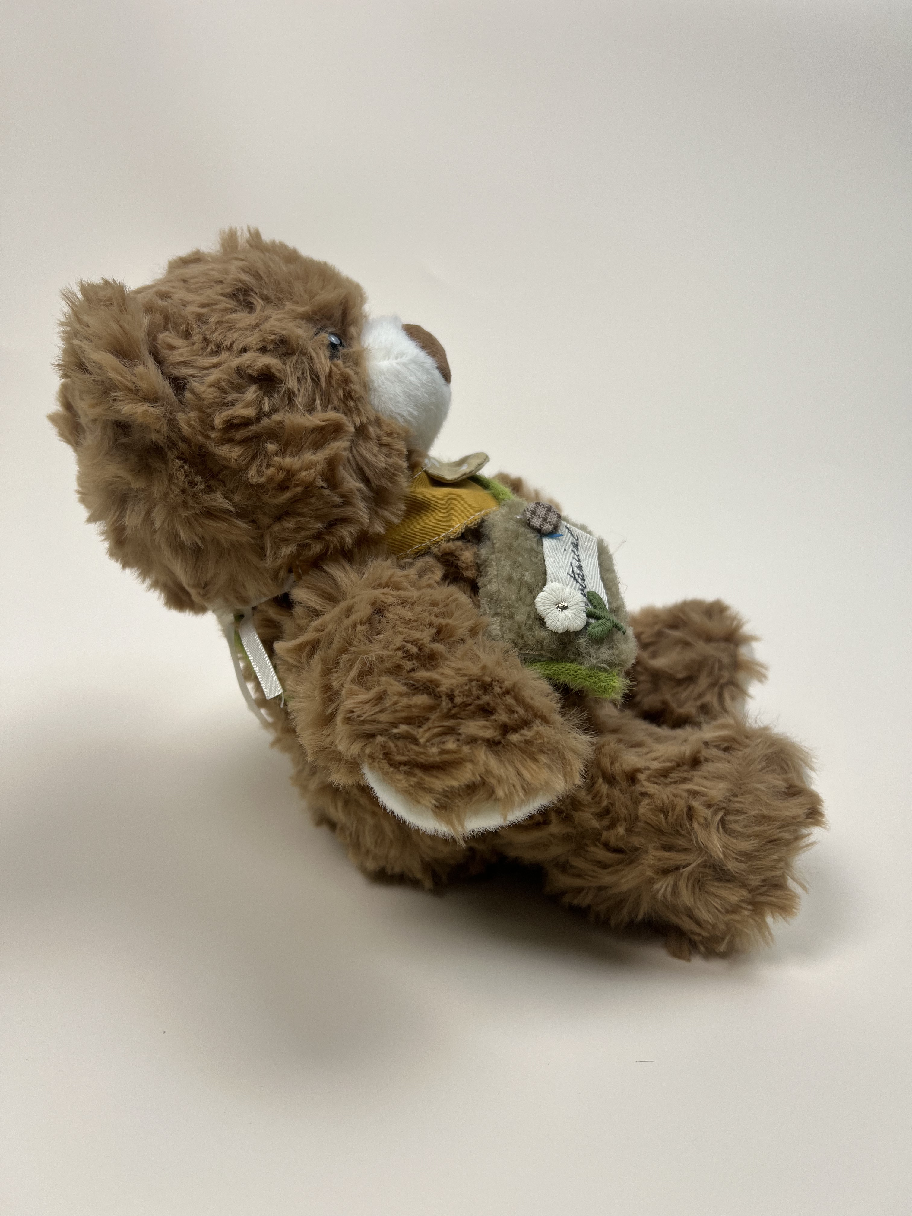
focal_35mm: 26
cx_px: 456
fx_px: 913
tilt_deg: -19.2
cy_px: 608
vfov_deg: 67.3
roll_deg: -1.7
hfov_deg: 53.1
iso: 50
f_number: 1.5
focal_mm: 5.7
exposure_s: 1/814
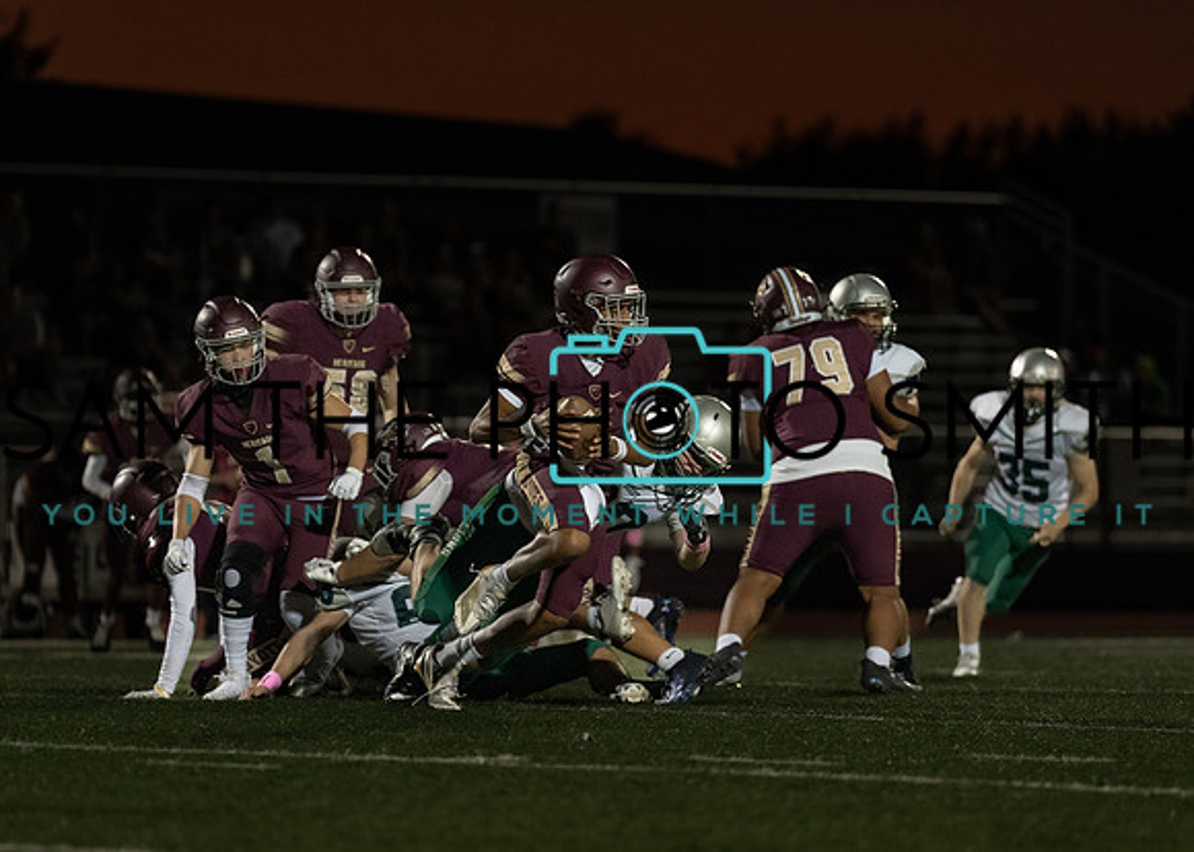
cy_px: 449
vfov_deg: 4.9
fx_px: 10013
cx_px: 587
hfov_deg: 6.8
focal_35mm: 295
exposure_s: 1/1000
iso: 1600
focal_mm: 200
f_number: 2.8
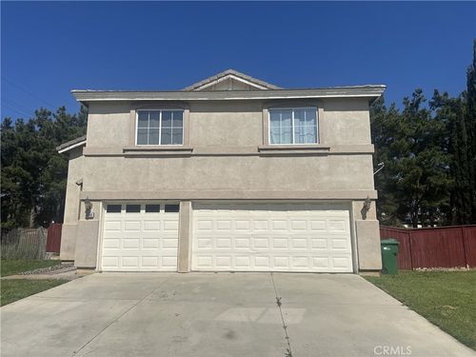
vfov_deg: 56.8
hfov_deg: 71.6
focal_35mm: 24
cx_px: 238
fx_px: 330
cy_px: 178
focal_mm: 6.86
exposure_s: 1/13699
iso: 80
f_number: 1.78
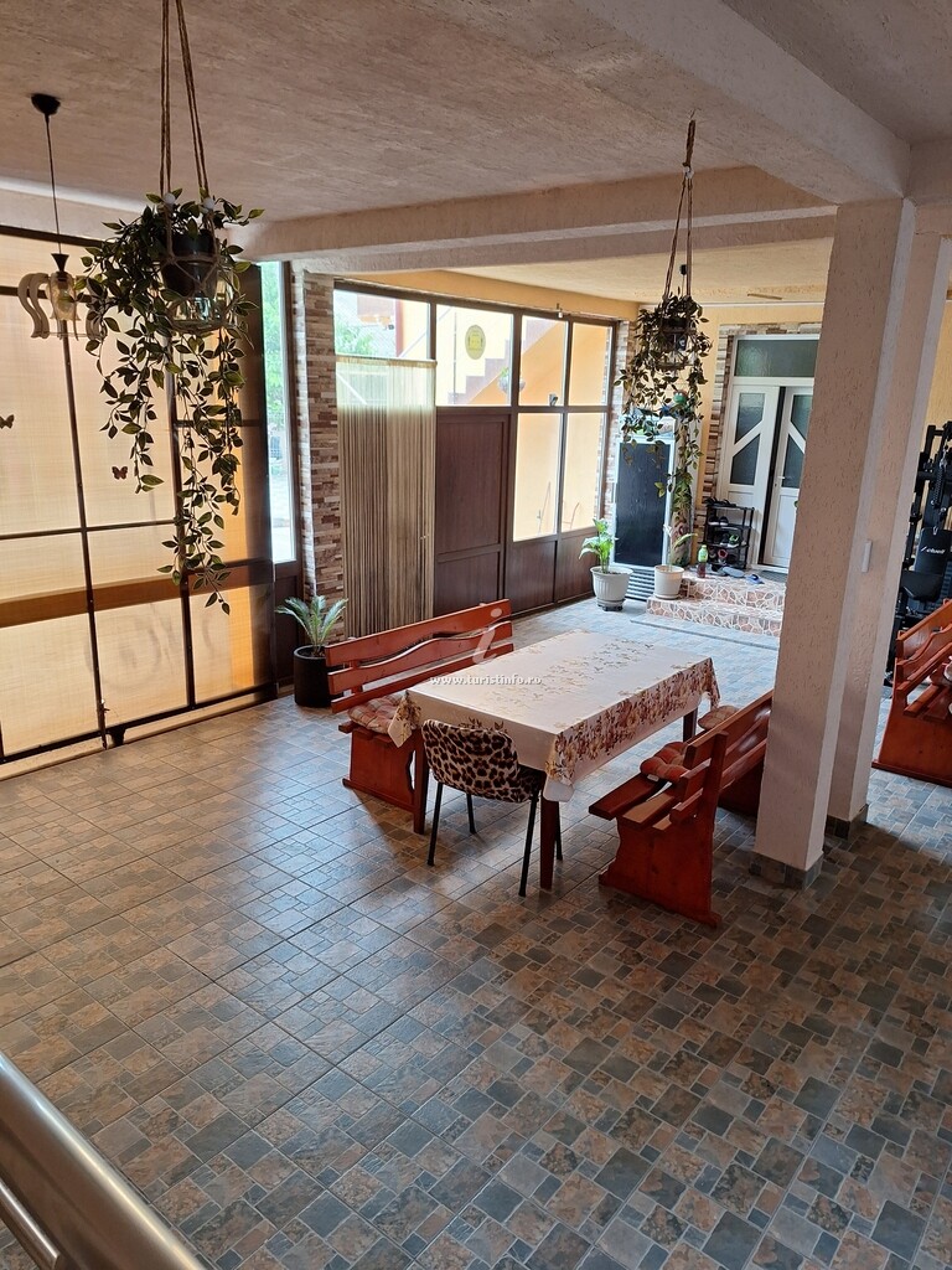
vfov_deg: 73.9
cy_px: 635
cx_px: 476
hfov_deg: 58.9
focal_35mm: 23
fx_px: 843
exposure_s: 1/50
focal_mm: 5.54
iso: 80
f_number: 1.8
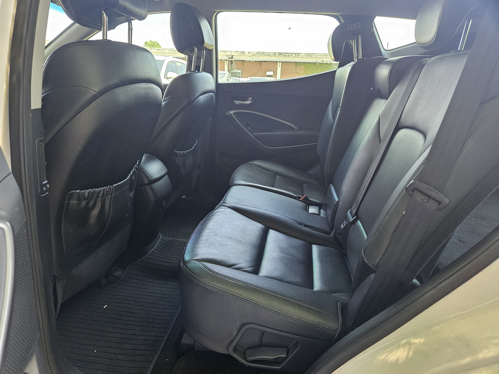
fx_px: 332
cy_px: 187
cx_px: 250
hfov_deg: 73.9
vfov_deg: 58.9
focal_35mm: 23
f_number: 1.8
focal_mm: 5.4
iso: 500
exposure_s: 1/120
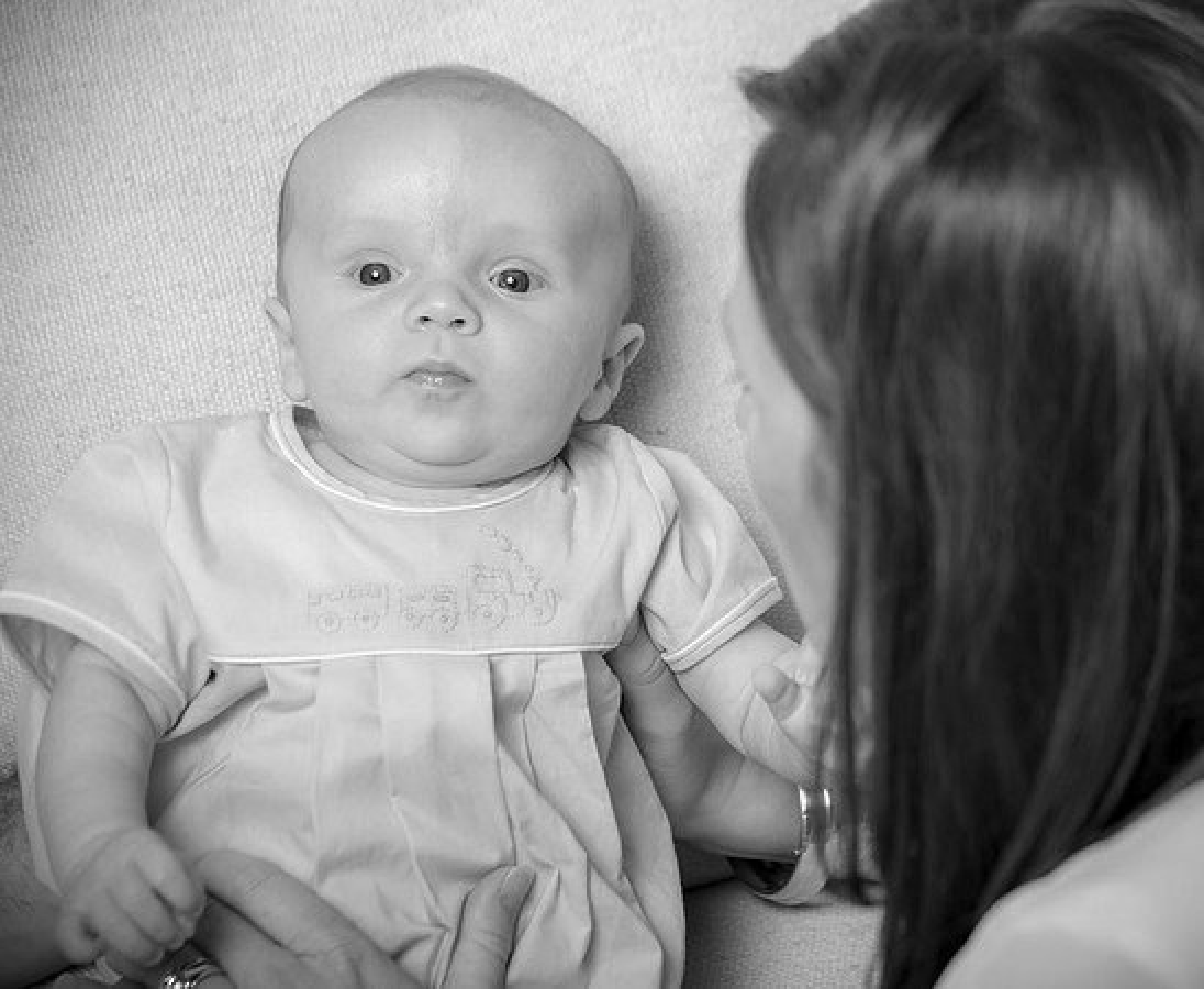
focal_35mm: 198
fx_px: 7119
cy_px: 502
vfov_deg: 7.9
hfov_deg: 9.7
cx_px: 656
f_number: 5.6
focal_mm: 170
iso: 250
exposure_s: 1/200
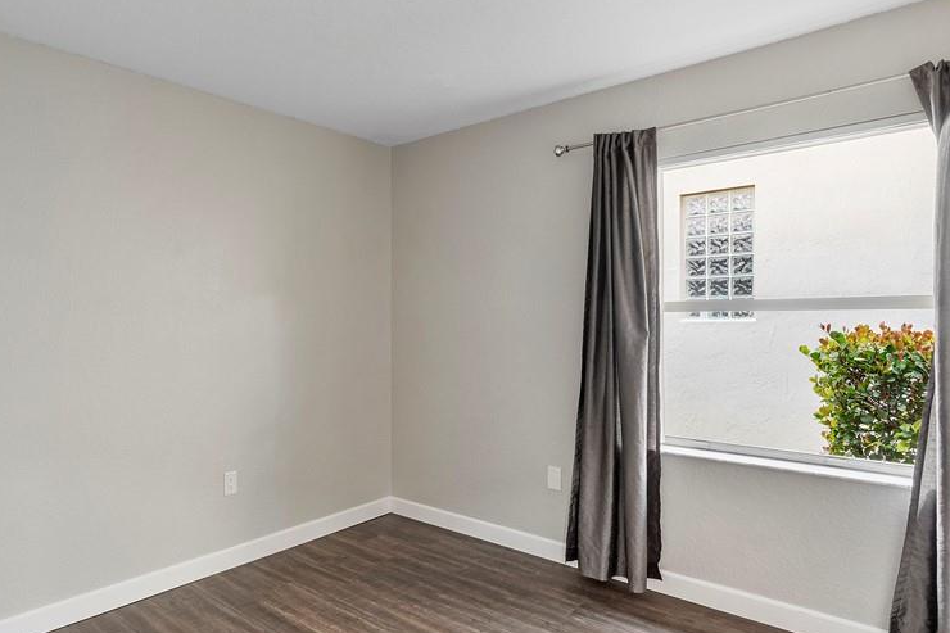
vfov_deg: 57.2
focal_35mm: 22
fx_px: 580
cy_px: 313
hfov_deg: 78.0
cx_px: 397
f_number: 11
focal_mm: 10
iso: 160
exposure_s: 1/1.67
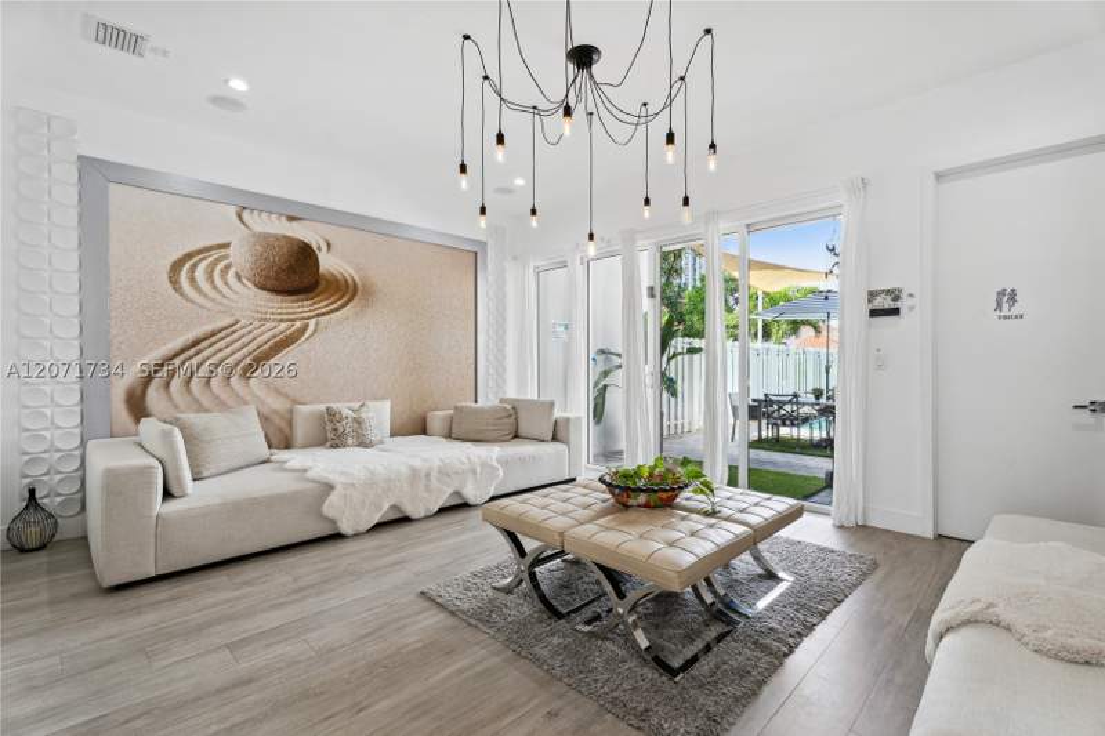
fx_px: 491
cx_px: 552
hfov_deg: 96.7
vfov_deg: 73.7
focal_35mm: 16
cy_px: 368
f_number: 8
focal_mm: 16
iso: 400
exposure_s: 1/60
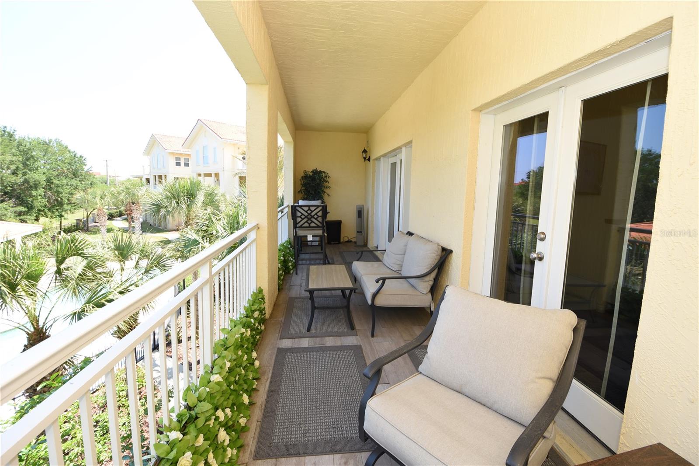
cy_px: 233
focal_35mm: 15
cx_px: 350
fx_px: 291
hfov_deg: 100.4
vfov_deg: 77.3
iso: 100
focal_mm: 10
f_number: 5
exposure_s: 1/100
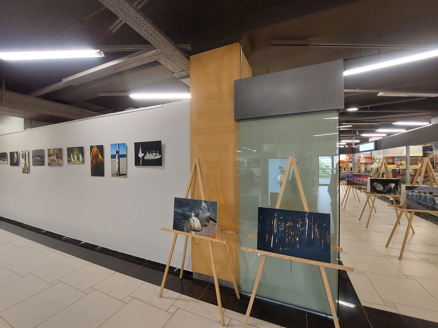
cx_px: 219
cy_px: 164
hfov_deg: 106.2
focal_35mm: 13
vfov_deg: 89.9
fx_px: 164
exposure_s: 1/50
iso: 250
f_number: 2.2
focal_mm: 1.74
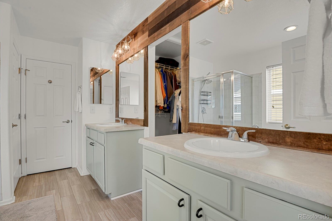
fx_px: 157
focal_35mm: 17
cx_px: 166
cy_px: 110
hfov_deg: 93.3
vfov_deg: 70.4
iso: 250
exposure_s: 1/1.25
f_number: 8
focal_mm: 17
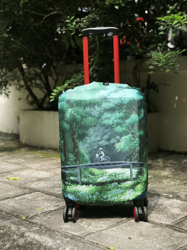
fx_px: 411
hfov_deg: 25.7
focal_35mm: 57
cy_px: 125
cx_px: 94
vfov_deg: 33.8
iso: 20
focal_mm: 6.6
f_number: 2.8
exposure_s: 1/418
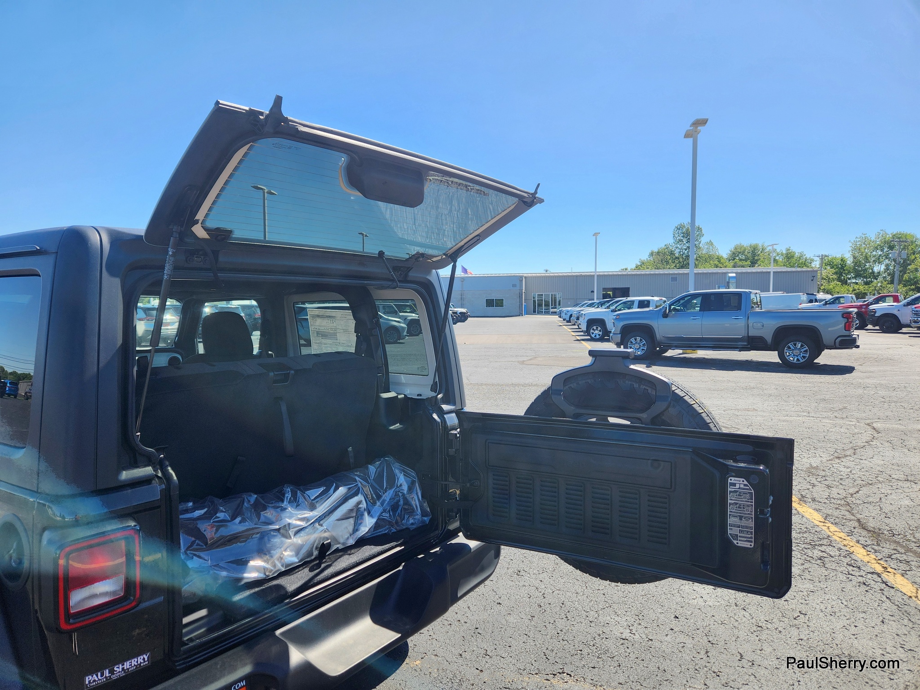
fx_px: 611
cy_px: 345
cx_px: 460
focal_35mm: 23
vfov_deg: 58.9
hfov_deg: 73.9
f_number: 1.8
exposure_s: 1/900
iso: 20
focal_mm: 5.4
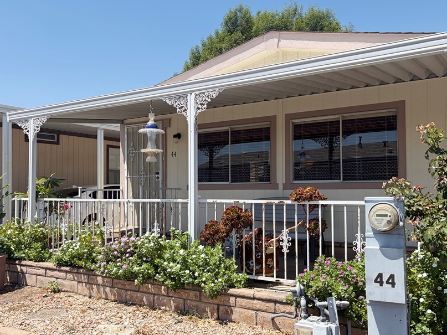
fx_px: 426
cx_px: 218
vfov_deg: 42.9
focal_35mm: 33
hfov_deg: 55.4
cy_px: 177
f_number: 1.6
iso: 64
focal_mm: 5.96
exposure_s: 1/3831
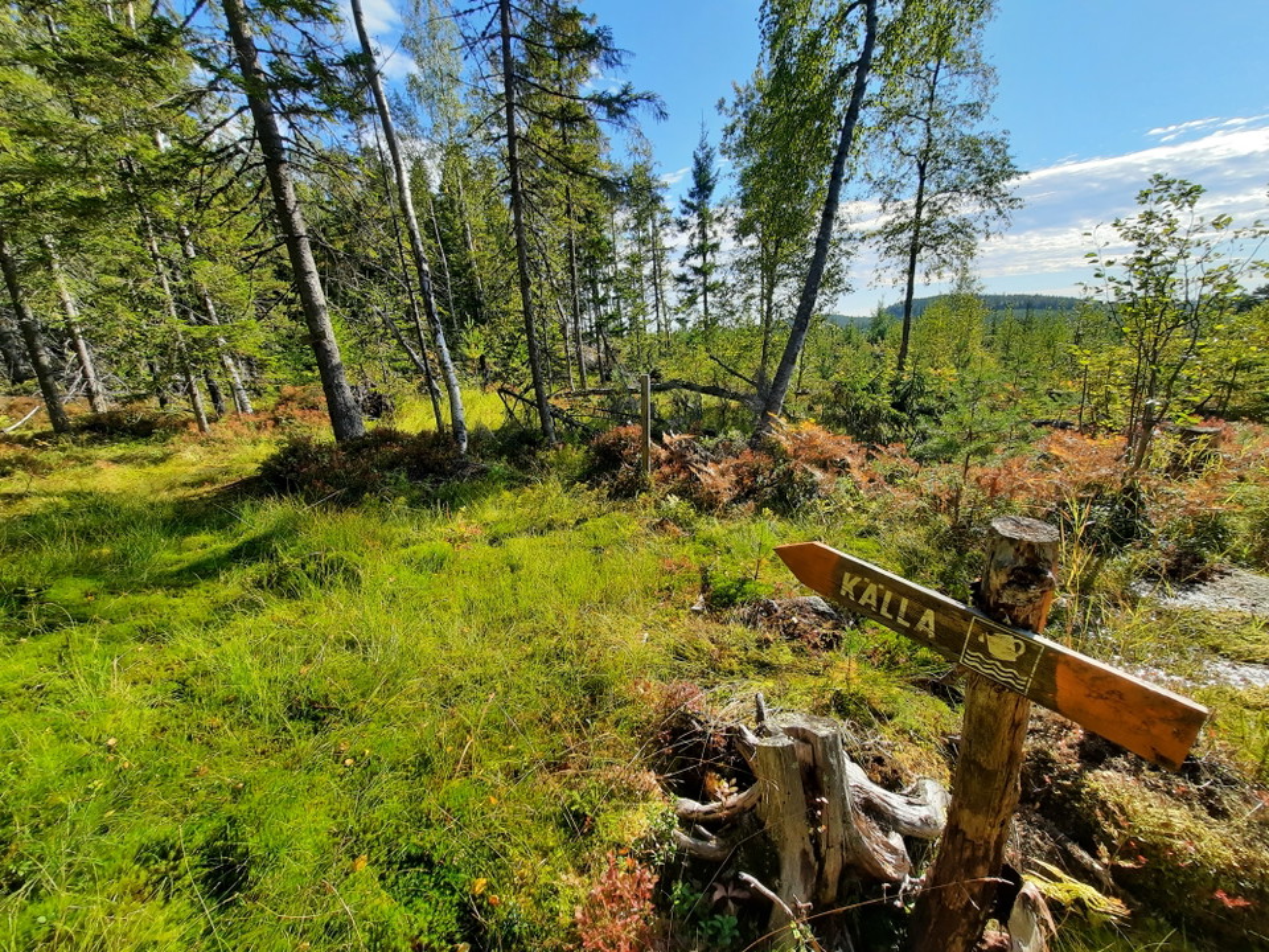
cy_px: 476
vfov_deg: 89.9
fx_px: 477
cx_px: 634
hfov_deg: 106.2
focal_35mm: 13
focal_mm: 1.74
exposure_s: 1/682
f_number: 2.2
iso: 40
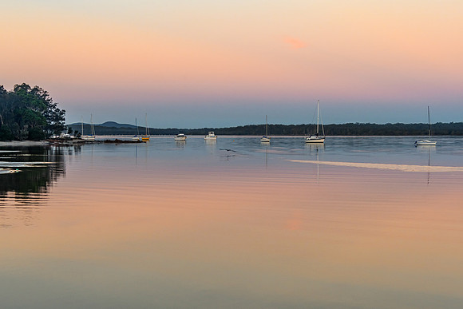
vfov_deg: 19.2
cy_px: 154
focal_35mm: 71
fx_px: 914
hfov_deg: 28.4
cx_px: 231
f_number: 9
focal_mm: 46
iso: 400
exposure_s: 1/60
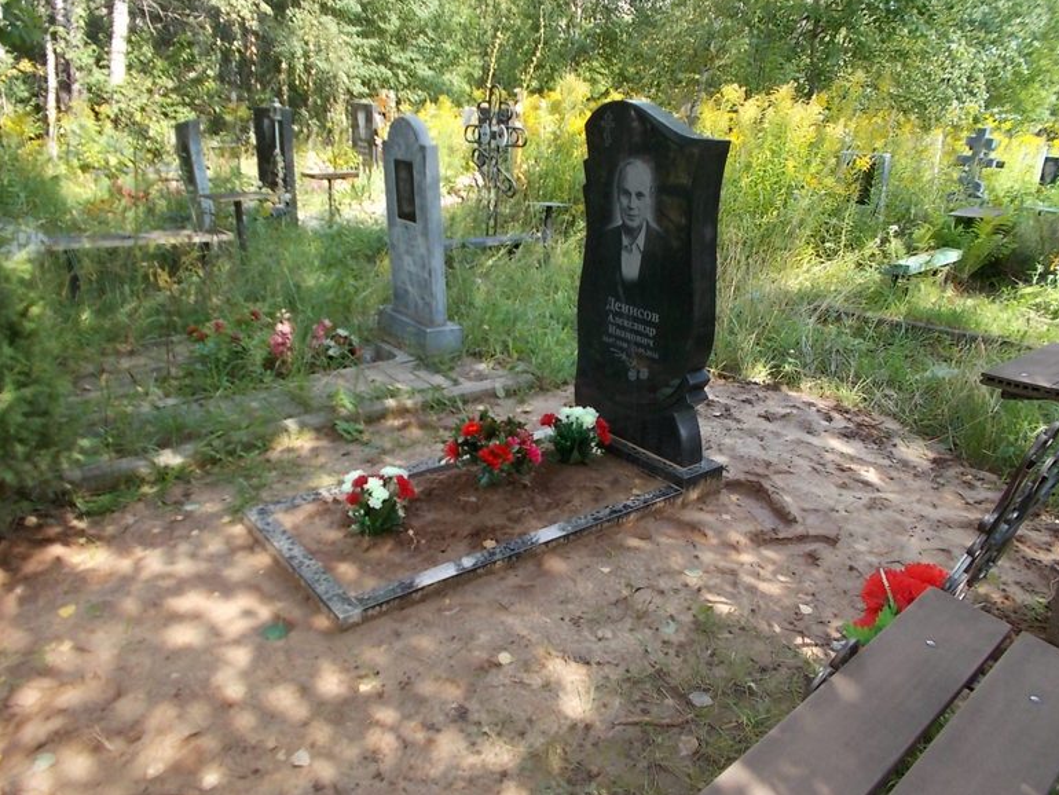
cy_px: 386
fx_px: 826
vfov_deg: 51.4
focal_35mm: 27
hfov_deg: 65.3
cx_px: 539
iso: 80
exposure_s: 1/160
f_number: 3.2
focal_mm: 4.6
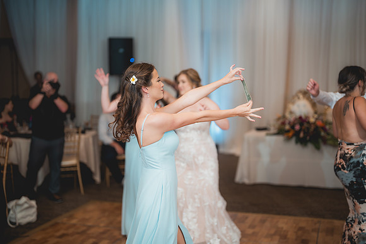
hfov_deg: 39.6
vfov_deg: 27.0
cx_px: 183
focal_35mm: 50
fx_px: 508
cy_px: 122
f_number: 1.2
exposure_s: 1/250
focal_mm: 50
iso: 80
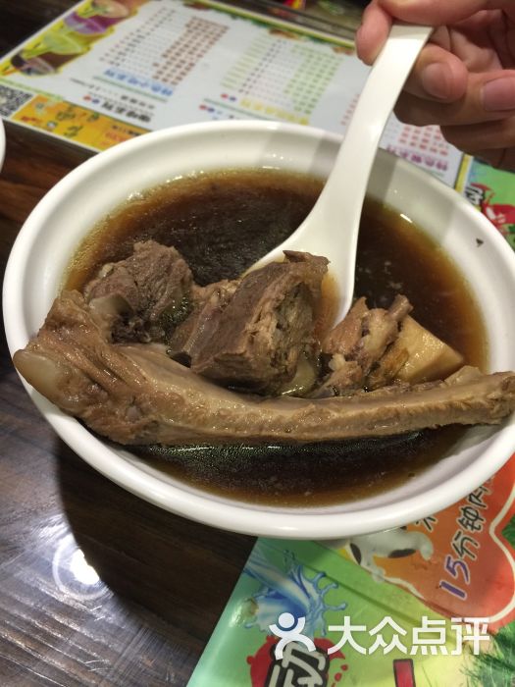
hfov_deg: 48.2
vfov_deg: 61.7
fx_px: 575
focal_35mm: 29
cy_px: 344
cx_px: 258
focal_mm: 4.15
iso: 100
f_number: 2.2
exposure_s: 1/15
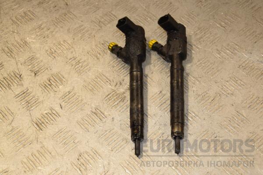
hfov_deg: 29.9
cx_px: 132
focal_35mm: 68
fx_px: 493
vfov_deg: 20.2
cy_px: 88
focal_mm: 45
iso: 800
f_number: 7.1
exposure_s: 1/200
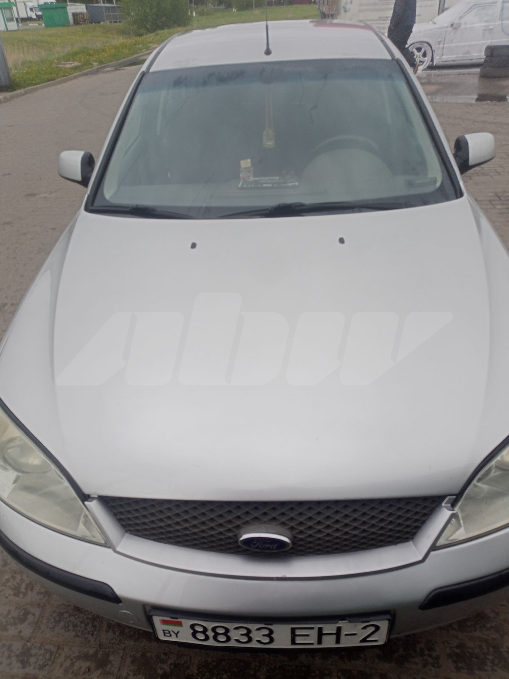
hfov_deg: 49.7
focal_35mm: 28
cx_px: 254
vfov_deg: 63.4
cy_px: 340
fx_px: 549
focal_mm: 4.69
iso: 112
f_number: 1.8
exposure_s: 1/116
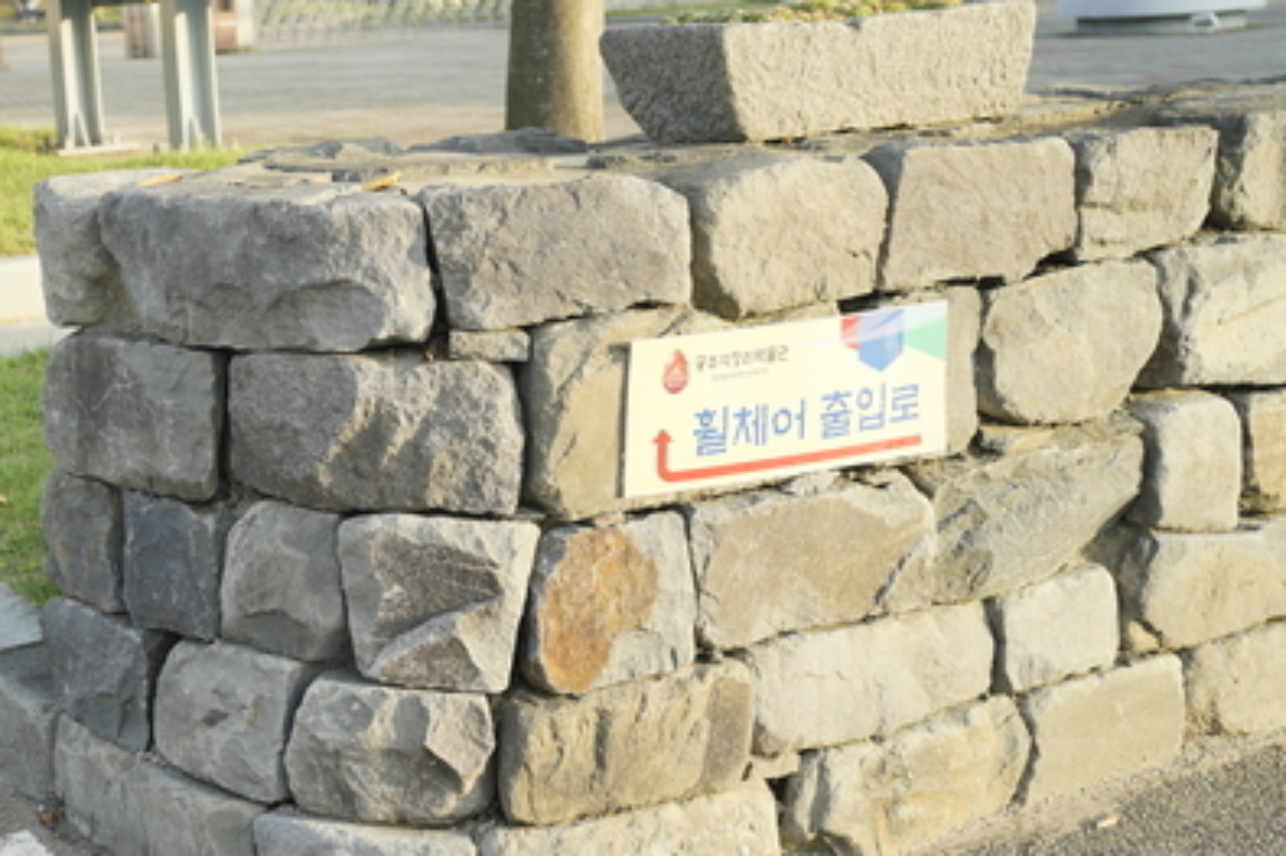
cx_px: 311
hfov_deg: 31.8
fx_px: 2214
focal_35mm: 62
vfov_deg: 21.9
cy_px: 342
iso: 200
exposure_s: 1/160
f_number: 4.5
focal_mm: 35
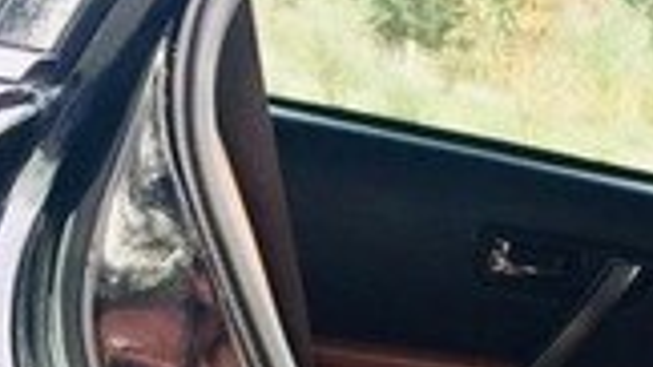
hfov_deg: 21.0
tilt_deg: -19.4
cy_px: 686
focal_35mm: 97
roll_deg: -11.1
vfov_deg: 11.5
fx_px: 1679
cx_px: 705
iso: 32
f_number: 2.2
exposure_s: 1/45
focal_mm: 4.15
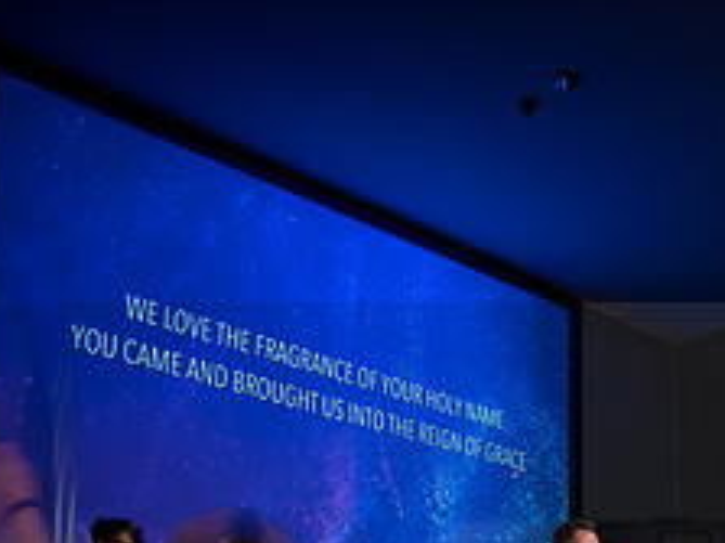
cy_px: 616
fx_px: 1256
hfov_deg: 31.3
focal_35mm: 60
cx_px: 585
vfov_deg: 22.8
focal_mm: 24
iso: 100
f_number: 4
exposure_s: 1/5
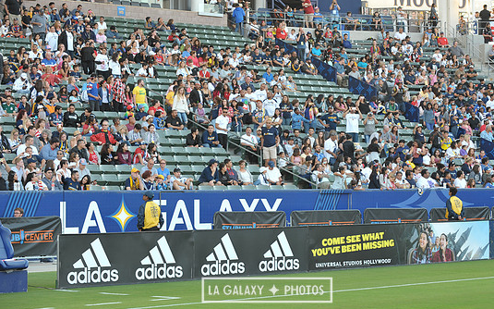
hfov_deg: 19.8
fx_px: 1413
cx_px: 267
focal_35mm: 105
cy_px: 151
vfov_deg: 12.5
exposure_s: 1/100
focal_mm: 95
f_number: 5
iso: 400
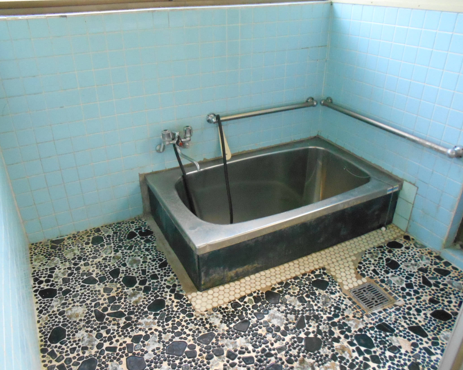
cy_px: 186
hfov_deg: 62.2
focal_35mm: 28
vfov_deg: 51.5
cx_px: 235
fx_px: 384
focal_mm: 4.6
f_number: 3.2
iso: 800
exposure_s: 1/80
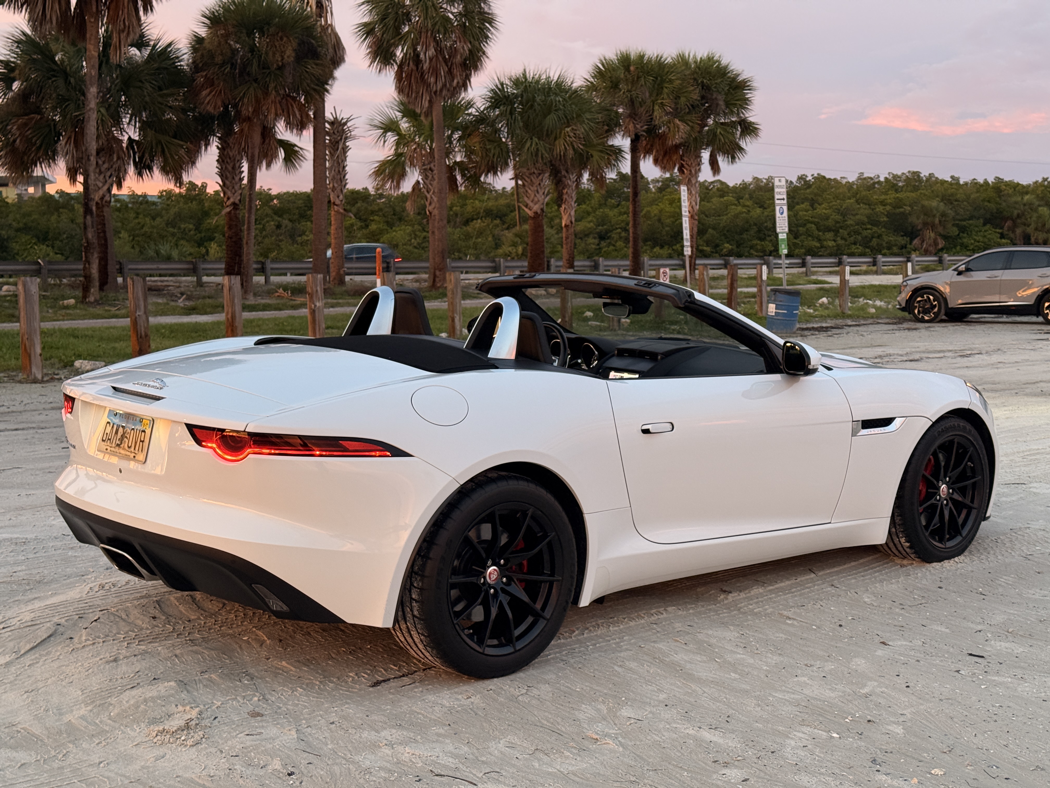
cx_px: 525
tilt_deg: -4.0
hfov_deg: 39.7
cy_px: 394
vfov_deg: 30.3
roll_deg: +1.7
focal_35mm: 48
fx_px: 1456
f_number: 1.78
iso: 160
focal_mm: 6.76
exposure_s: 1/60
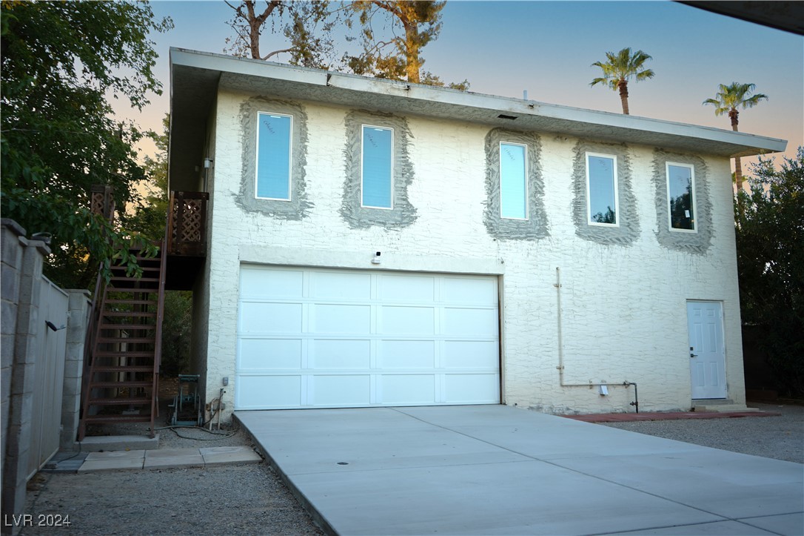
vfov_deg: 46.4
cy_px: 268
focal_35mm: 28
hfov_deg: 65.5
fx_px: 625
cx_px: 402
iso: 64
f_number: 3.5
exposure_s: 1/80
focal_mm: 28
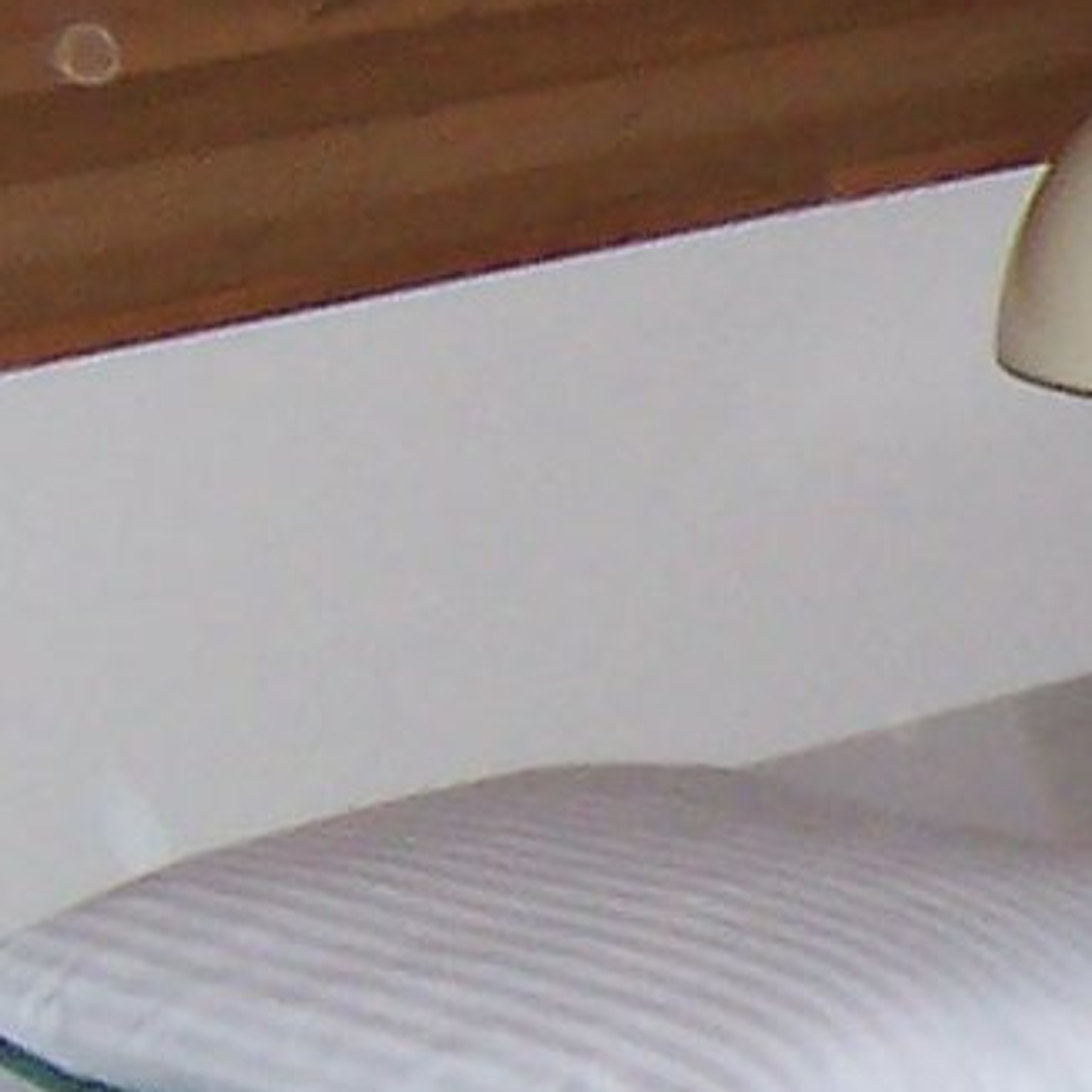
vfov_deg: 8.7
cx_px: 3109
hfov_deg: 7.8
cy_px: 945
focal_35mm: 200
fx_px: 7138
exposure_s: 1/60
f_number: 2.8
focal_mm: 5.6
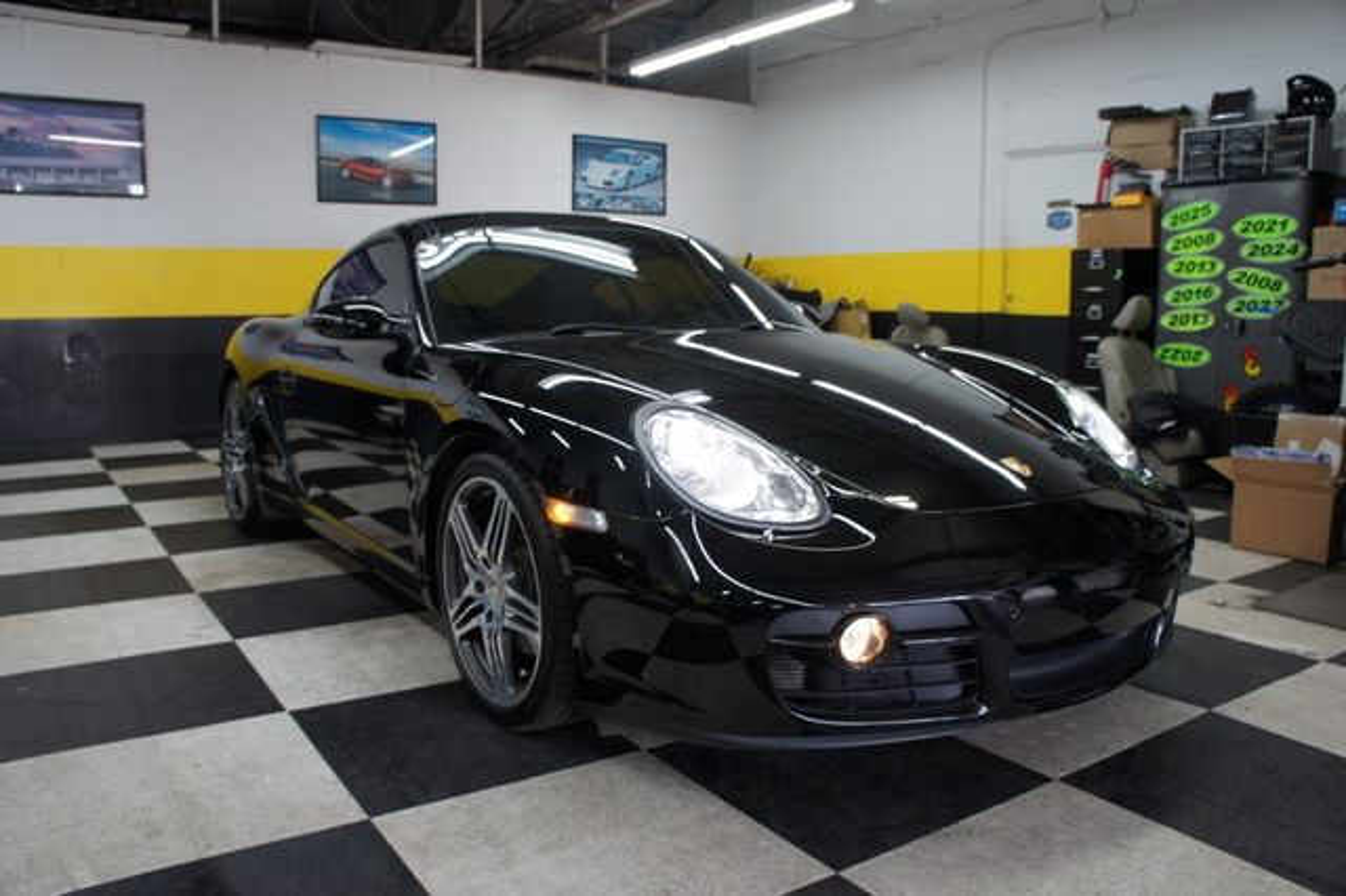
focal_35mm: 27
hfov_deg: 67.4
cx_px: 673
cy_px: 448
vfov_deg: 47.9
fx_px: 1009
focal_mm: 18
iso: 200
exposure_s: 1/30
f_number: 4
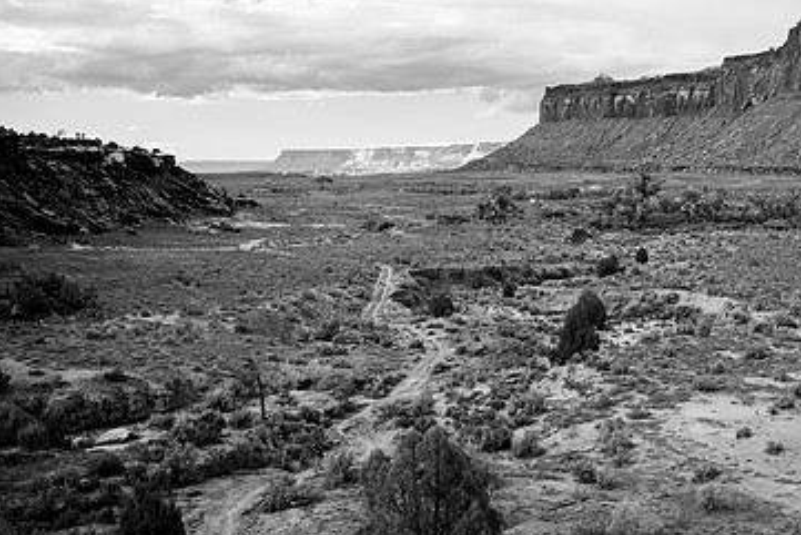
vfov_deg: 29.2
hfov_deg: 41.9
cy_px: 301
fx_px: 1024
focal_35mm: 46
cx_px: 564
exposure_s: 1/125
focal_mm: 28.6
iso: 500
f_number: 7.1
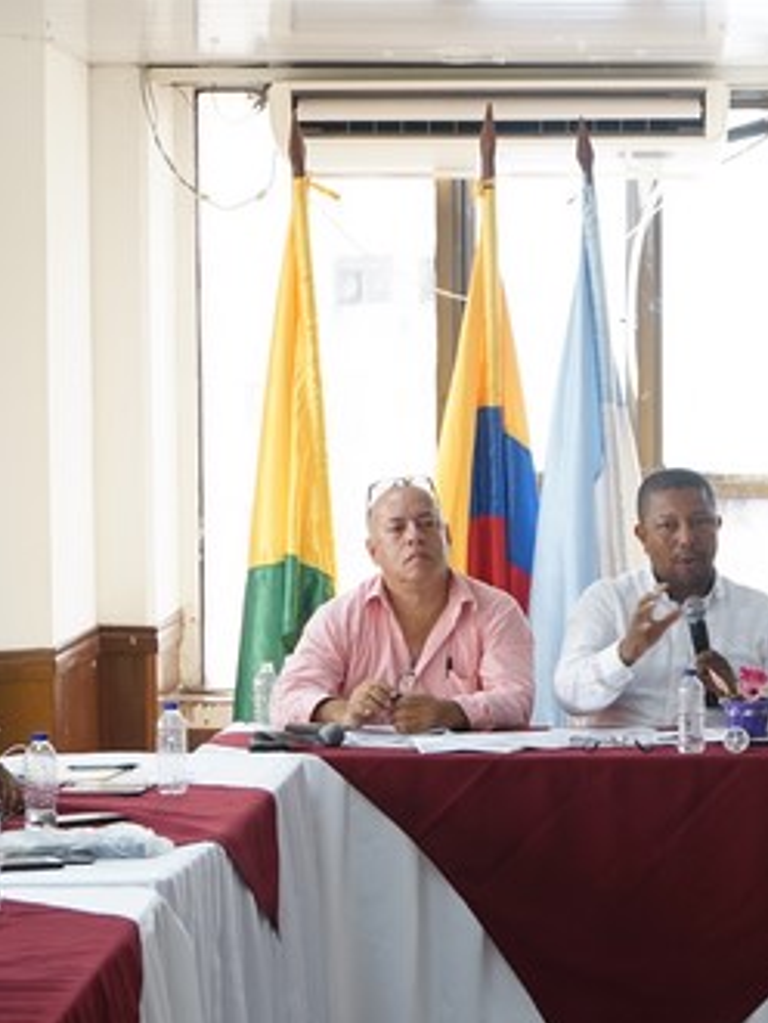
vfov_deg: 16.2
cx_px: 641
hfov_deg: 12.2
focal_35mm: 121
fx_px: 3575
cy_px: 767
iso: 500
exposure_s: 1/60
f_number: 4.5
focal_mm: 52
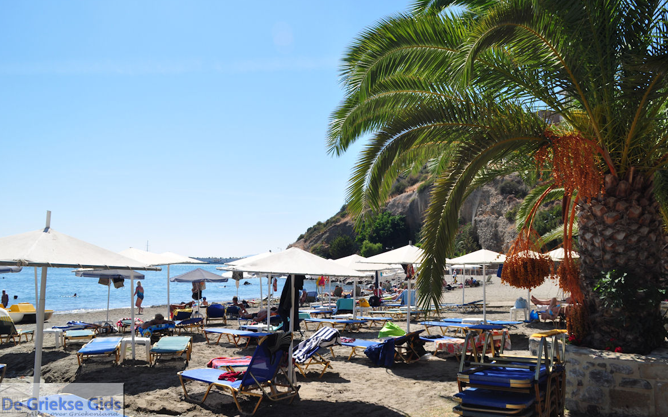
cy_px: 195
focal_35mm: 28
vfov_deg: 44.5
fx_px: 510
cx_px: 329
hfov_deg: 66.5
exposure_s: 1/400
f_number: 9
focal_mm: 18
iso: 200
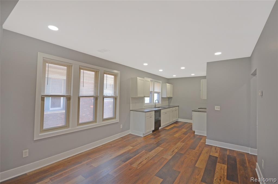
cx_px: 139
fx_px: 127
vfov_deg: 71.8
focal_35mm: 16
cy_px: 92
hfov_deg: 95.1
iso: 400
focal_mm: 11
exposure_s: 1/80
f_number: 4.5
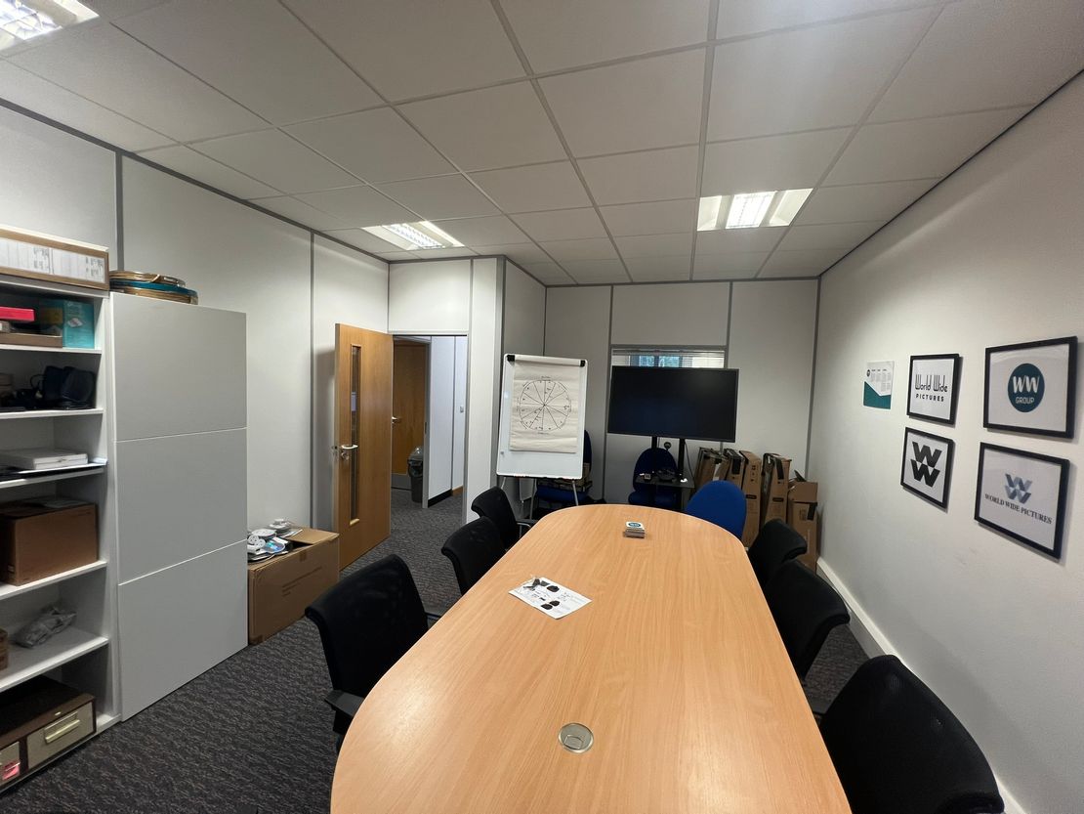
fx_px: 407
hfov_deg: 106.2
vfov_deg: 89.9
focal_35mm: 13
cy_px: 407
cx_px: 542
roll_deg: -1.9
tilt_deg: -0.7
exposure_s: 1/100
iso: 160
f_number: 1.8
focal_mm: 1.57
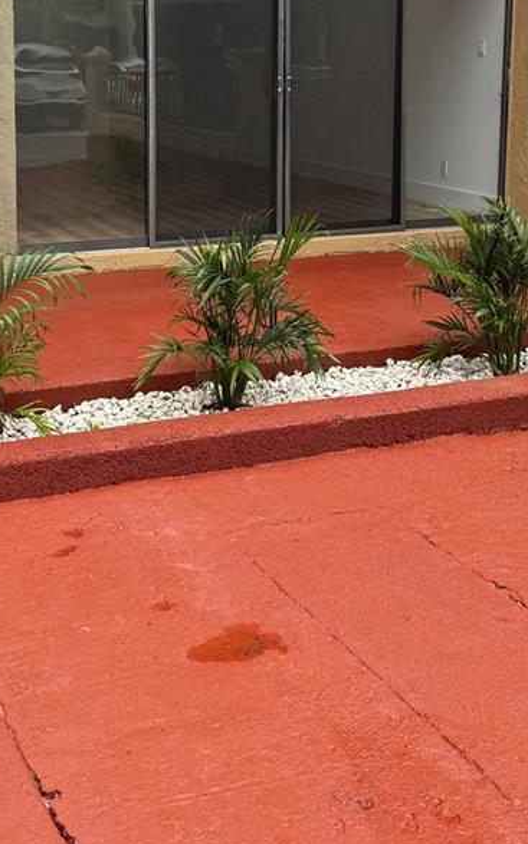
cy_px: 196
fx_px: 1197
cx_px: 210
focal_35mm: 52
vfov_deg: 37.7
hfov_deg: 24.8
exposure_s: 1/621
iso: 80
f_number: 1.78
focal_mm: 6.76
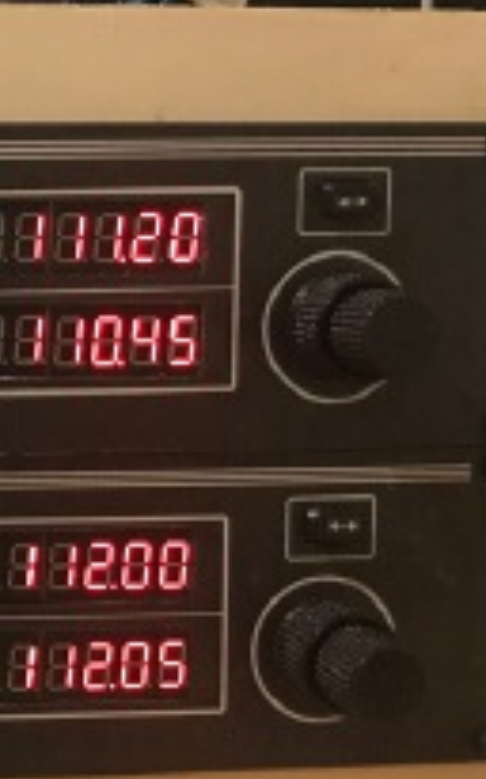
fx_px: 1633
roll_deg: -2.0
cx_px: -264
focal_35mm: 77
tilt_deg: -13.7
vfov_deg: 26.8
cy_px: 376
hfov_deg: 15.5
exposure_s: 1/5
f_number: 1.8
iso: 100
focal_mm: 3.99
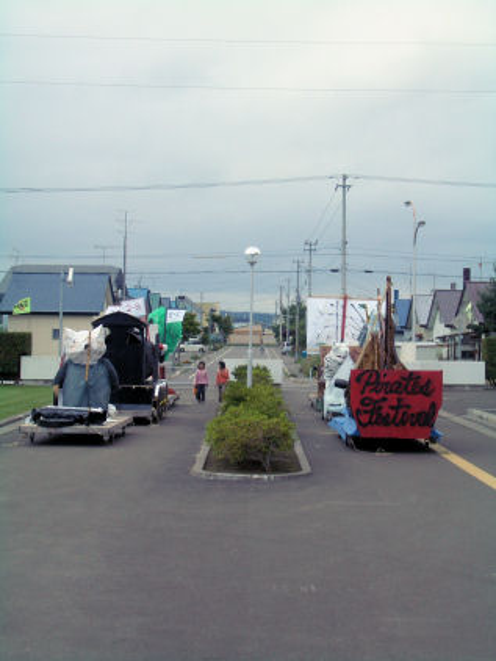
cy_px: 330
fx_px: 1183
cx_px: 248
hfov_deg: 23.7
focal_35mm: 62
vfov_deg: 31.2
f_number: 5.6
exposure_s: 1/400
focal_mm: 10.2
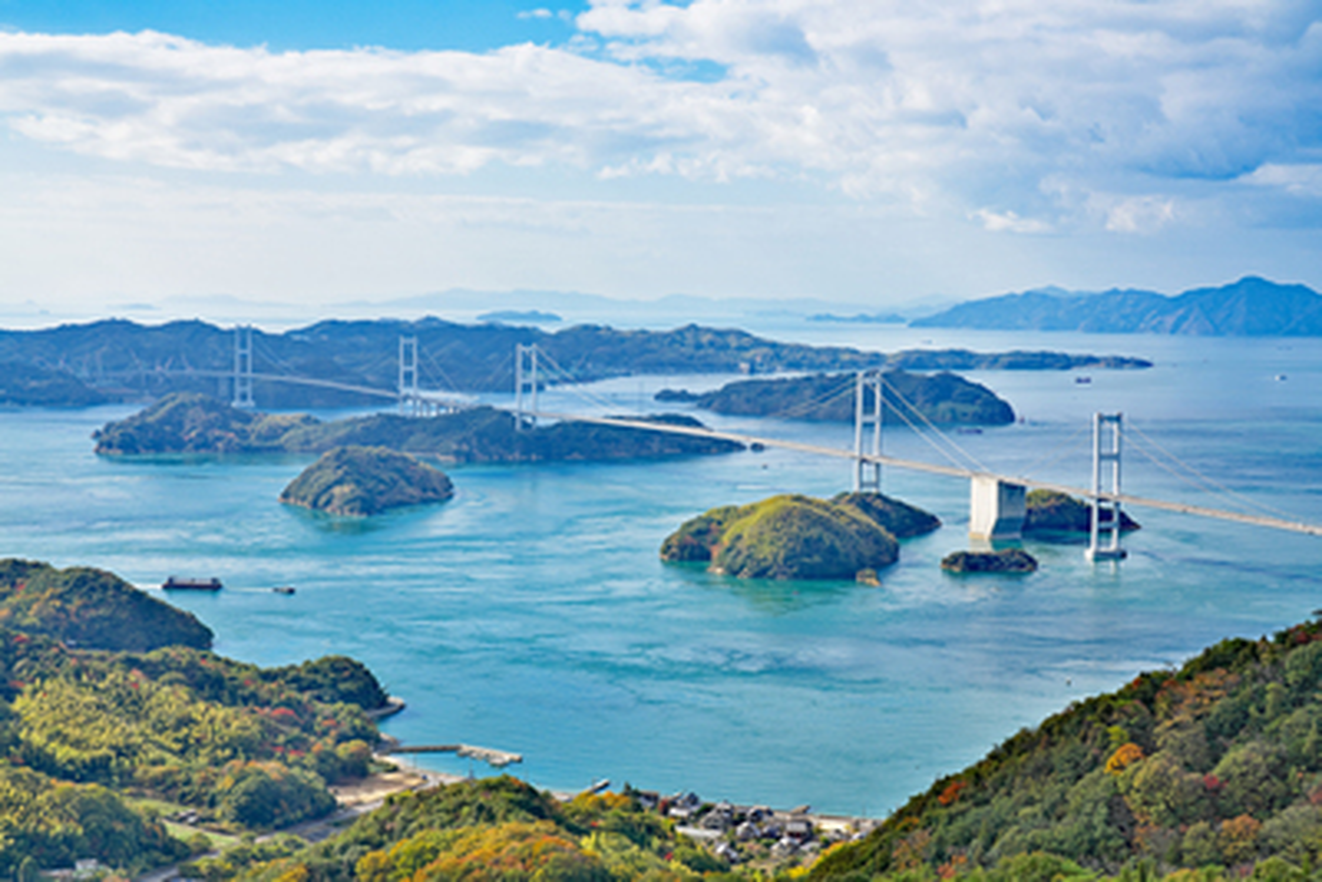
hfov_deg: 36.9
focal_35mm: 54
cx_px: 661
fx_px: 1984
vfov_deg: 25.1
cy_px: 441
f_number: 13
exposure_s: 1/125
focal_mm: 54
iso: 100
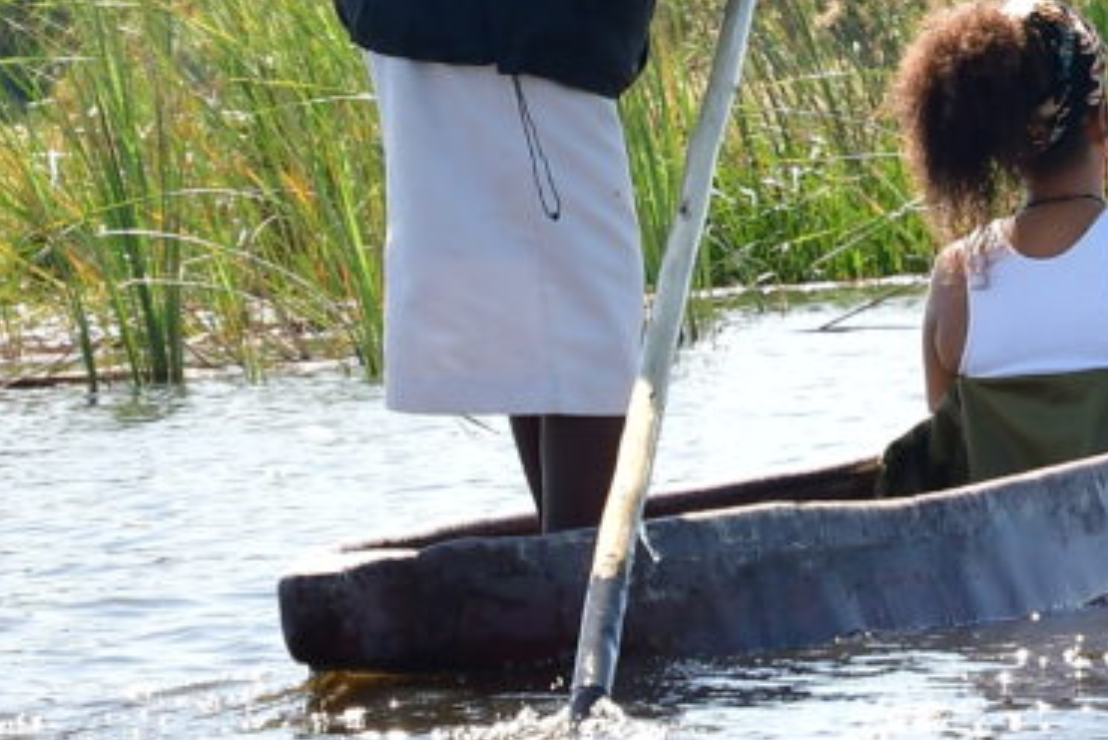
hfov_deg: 6.5
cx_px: 1075
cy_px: -238
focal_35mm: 318
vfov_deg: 4.3
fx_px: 9791
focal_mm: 46
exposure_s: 1/500
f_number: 6.3
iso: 160
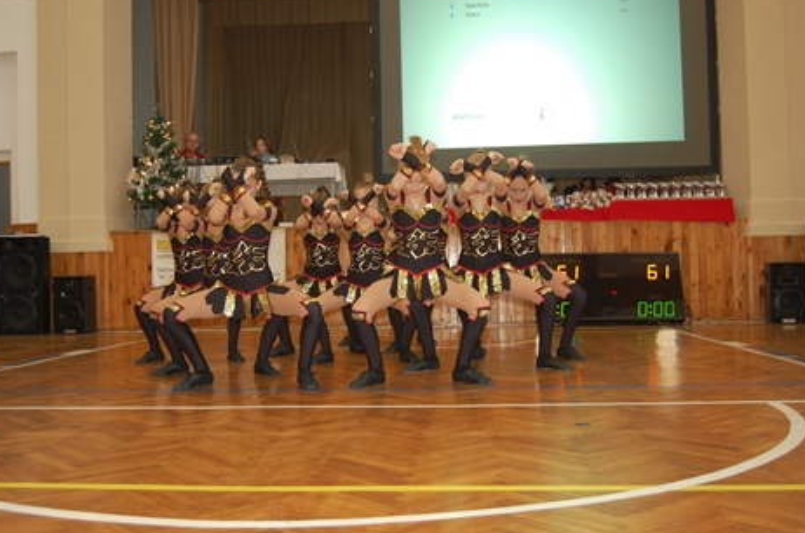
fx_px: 870
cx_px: 383
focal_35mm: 39
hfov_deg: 49.6
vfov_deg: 34.1
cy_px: 266
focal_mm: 24
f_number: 4
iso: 400
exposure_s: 1/60
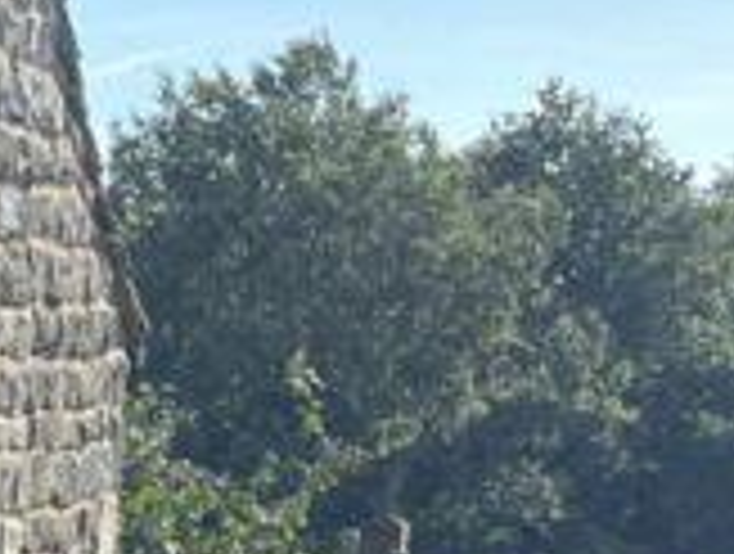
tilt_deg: -10.2
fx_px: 3464
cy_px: 977
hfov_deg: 9.3
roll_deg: -0.3
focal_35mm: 163
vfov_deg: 8.8
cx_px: -1536
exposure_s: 1/1325
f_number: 1.6
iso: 50
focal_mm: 5.1
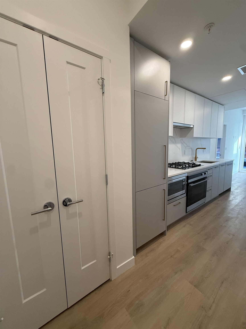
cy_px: 164
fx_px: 133
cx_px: 123
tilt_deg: -7.0
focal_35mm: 14
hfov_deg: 85.7
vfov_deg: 102.1
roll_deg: +1.2
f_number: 2.2
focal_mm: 2.22
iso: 250
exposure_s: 1/120
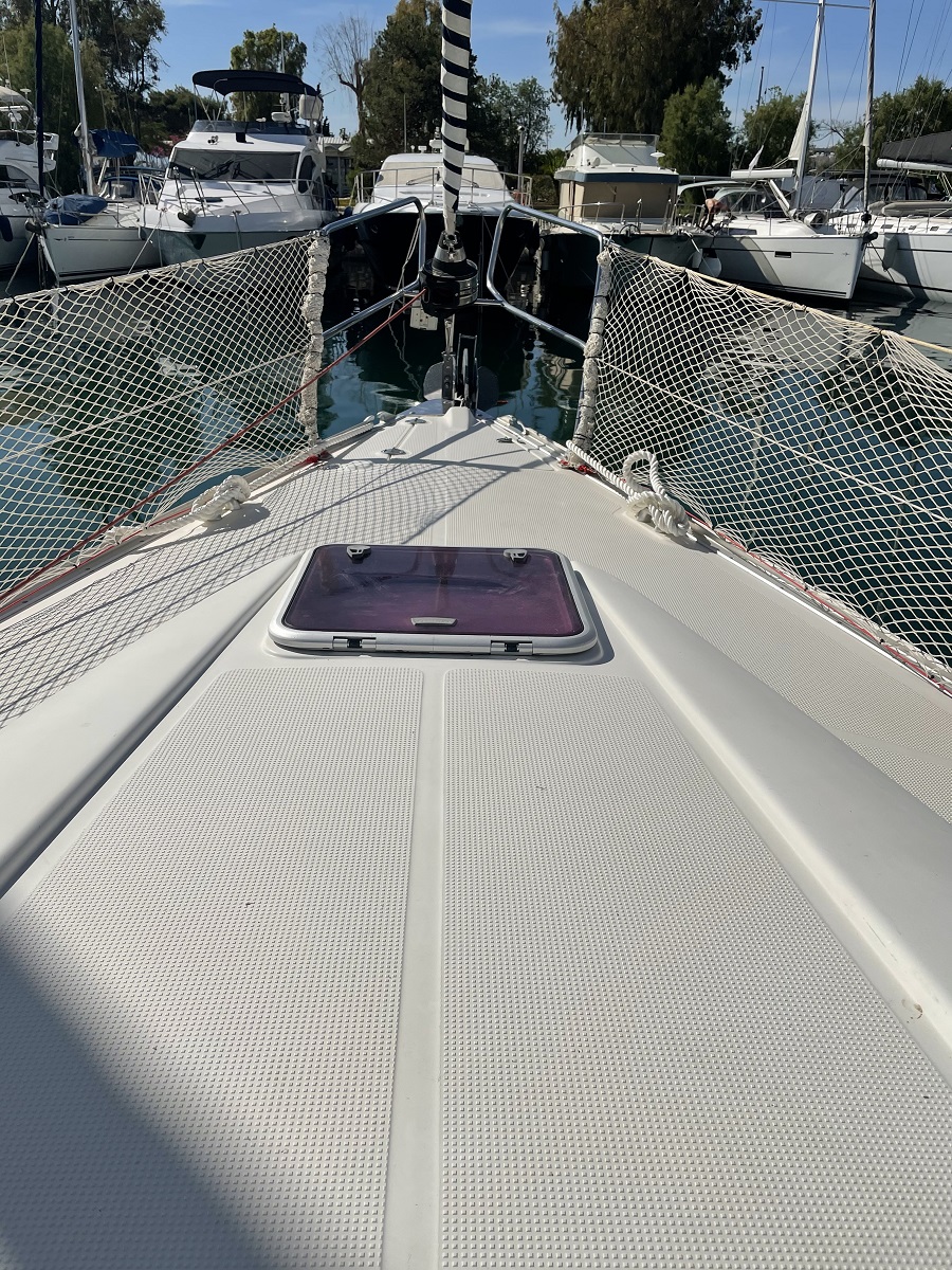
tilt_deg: -23.8
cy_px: 635
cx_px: 476
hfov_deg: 53.1
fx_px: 953
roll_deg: -2.0
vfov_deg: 67.3
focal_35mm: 26
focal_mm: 4.2
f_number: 1.6
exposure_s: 1/11905
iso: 32
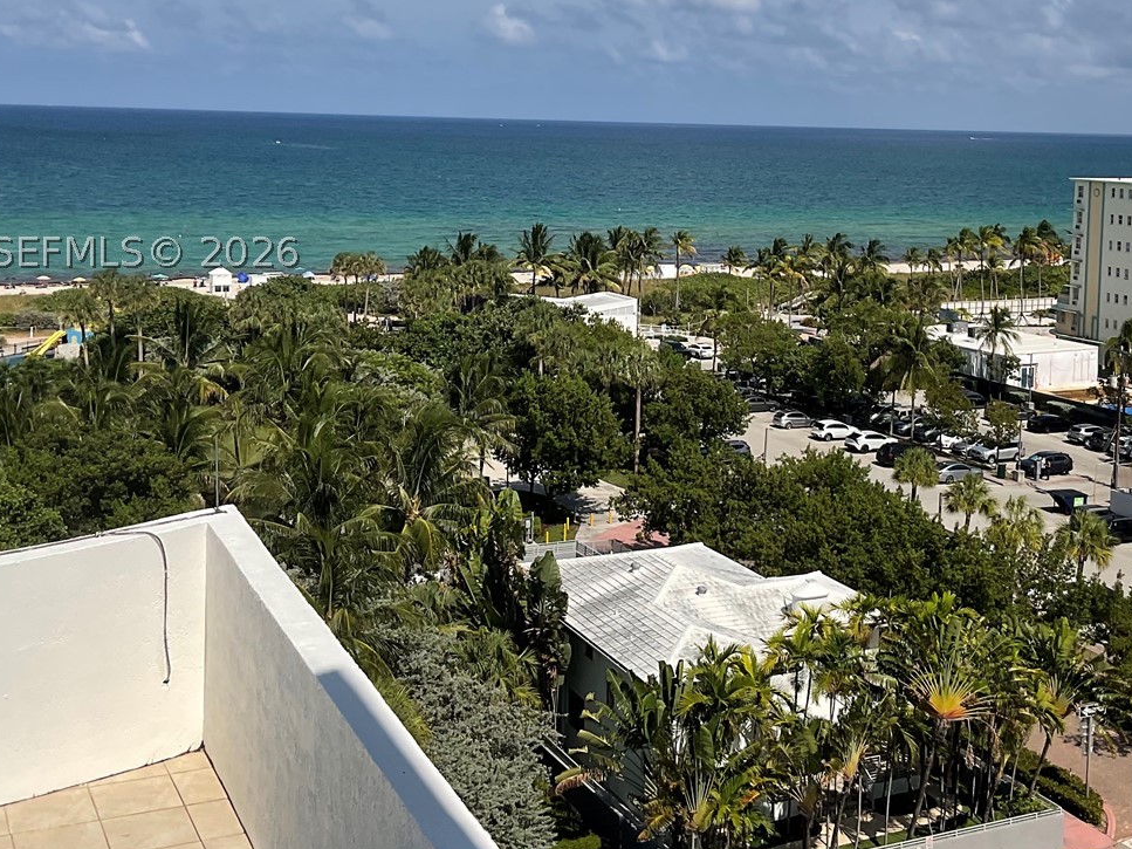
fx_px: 1569
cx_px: 658
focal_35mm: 48
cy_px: 252
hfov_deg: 39.6
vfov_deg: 29.9
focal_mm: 3
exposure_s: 1/4065
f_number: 1.8
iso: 16
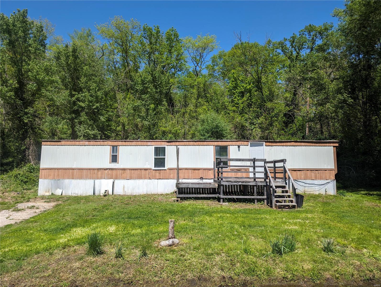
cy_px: 144
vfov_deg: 56.9
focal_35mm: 24
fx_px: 265
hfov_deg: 71.5
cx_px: 190
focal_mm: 6.9
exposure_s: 1/1404
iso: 20
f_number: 1.68
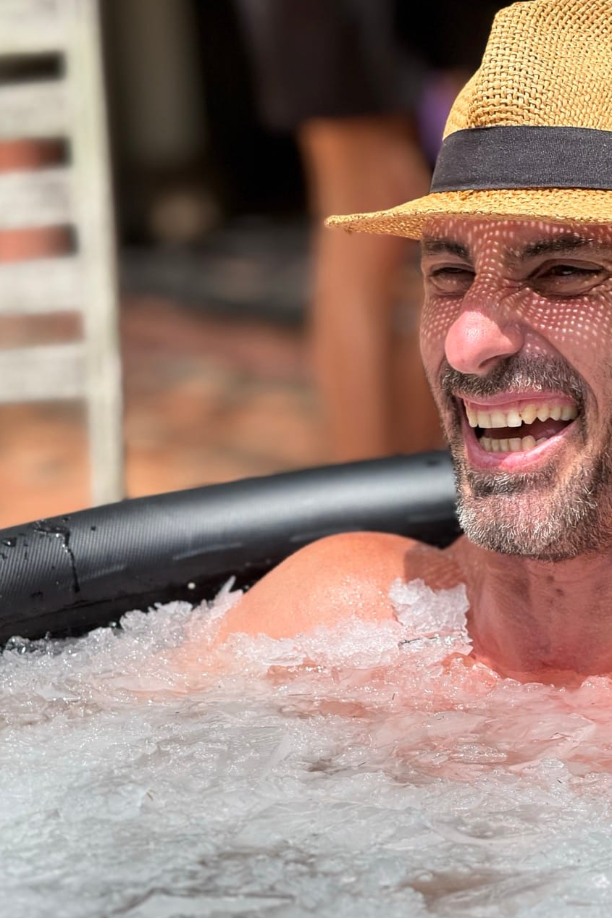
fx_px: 3214
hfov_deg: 10.9
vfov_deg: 16.3
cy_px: 458
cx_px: 330
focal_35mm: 126
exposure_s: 1/830
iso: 64
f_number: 2.8
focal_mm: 15.66
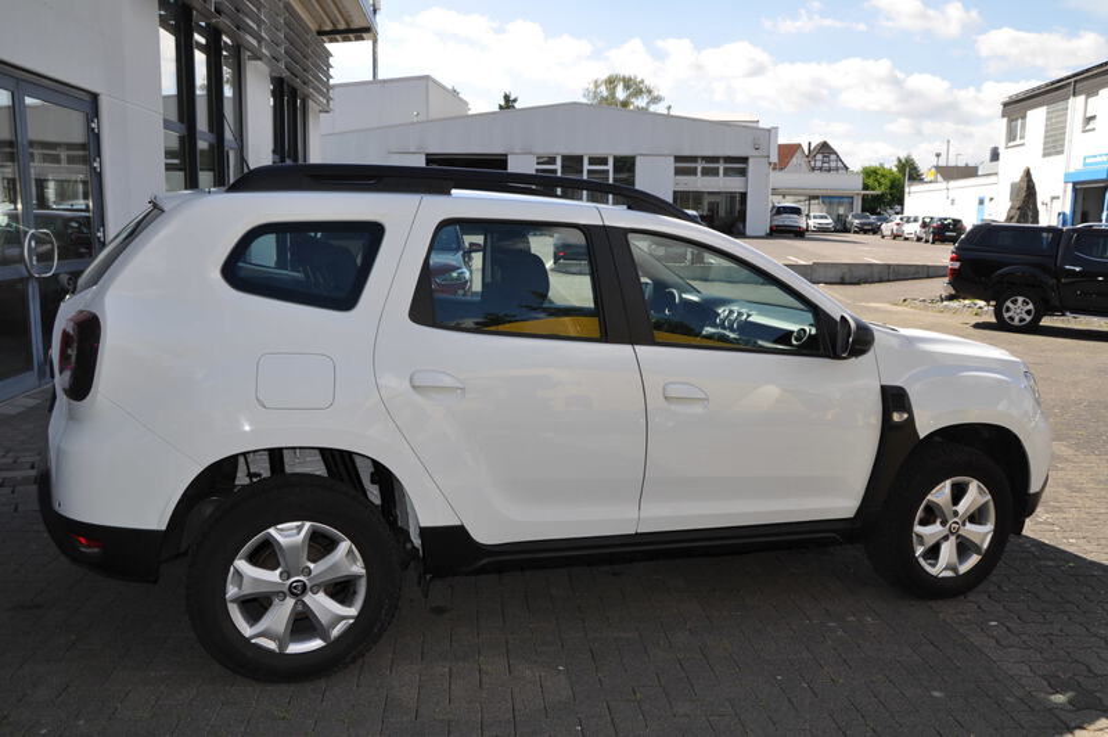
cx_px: 554
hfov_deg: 59.5
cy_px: 368
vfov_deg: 41.6
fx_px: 969
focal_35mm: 32
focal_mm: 21
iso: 200
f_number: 10
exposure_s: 1/200
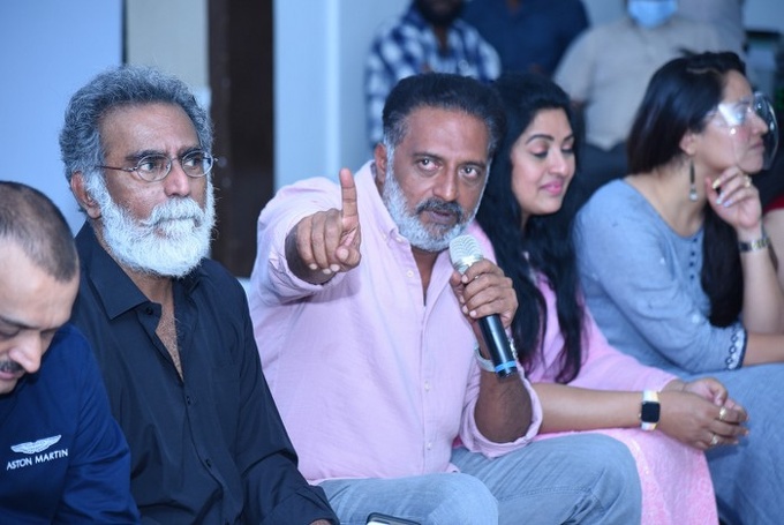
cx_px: 392
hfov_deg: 17.0
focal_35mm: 120
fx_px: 2616
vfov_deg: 11.5
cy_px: 262
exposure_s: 1/160
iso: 640
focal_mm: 120
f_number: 4
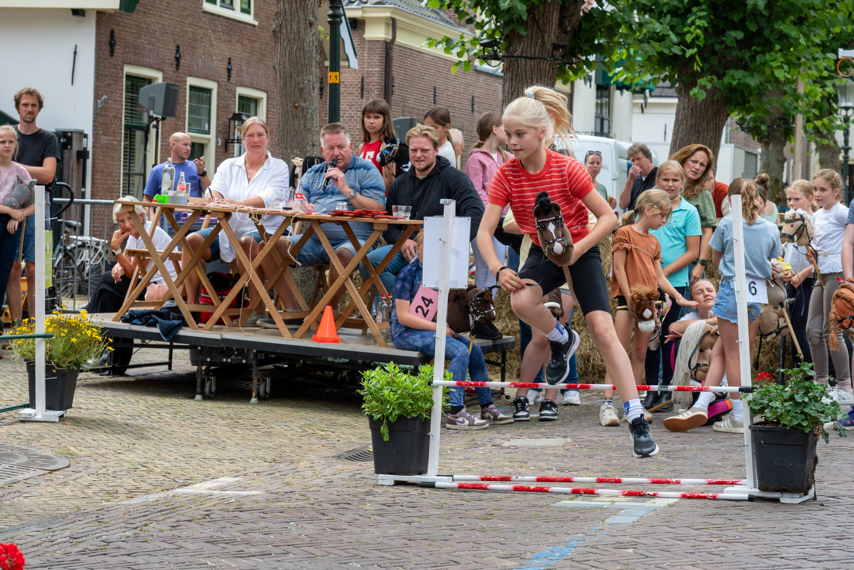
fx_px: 1518
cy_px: 285
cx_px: 427
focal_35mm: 64
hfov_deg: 31.4
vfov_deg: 21.2
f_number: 6.3
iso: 800
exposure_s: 1/1000
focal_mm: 64
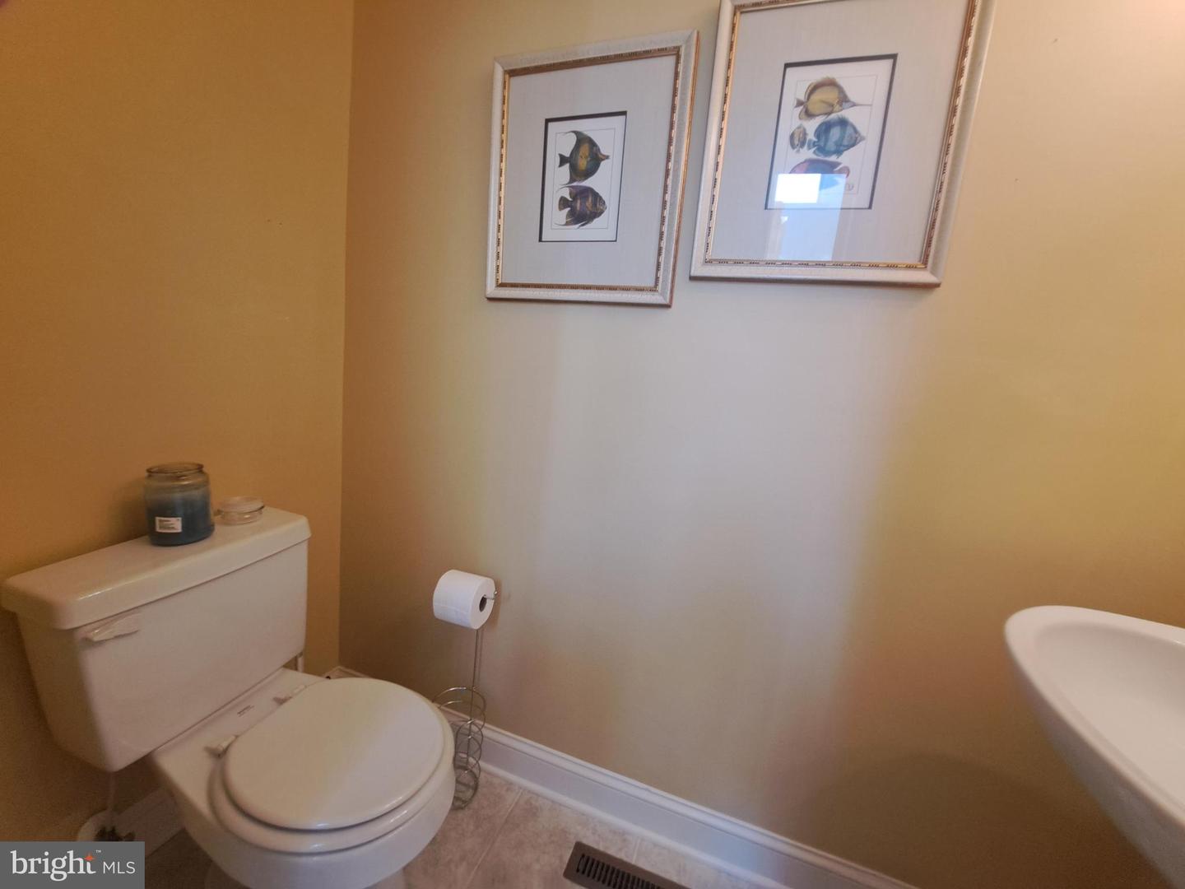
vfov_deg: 89.9
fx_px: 445
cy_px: 444
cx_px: 592
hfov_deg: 106.2
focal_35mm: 13
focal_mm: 1.74
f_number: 2.2
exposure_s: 1/40
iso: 160
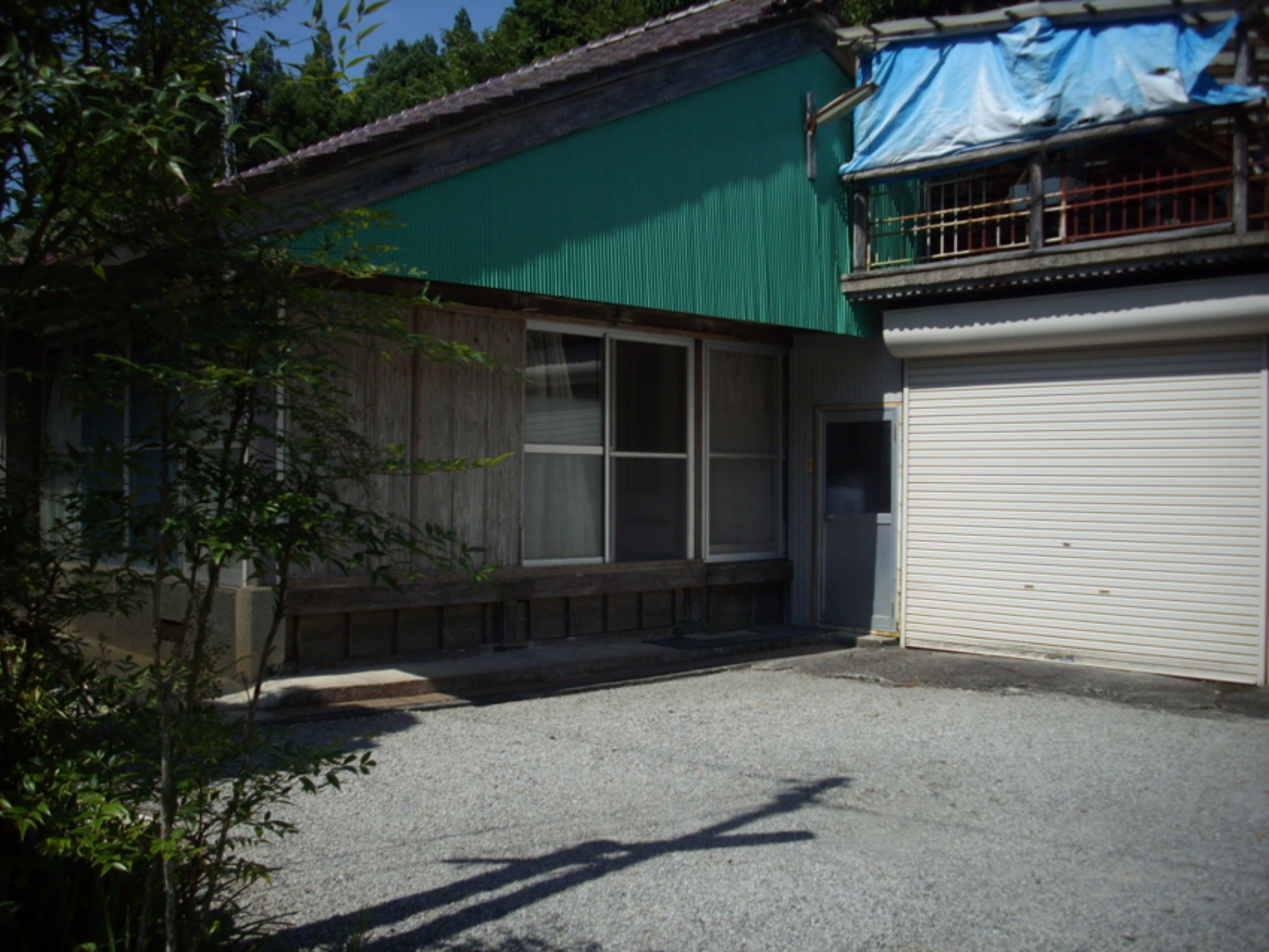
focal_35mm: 37
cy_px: 476
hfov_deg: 50.1
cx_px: 634
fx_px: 1357
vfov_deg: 38.7
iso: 80
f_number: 5.6
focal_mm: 6.2
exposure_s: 1/400
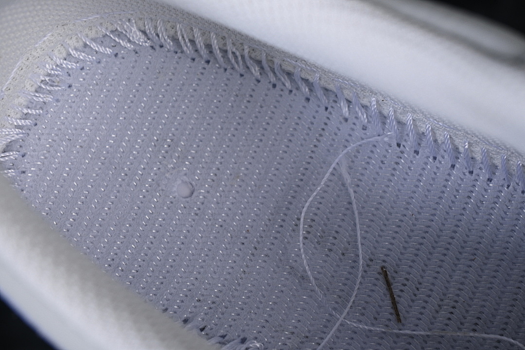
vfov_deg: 18.2
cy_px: 175
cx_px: 262
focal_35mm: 75
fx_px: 1094
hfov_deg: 27.0
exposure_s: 1/80
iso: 160
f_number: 7.1
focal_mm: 50
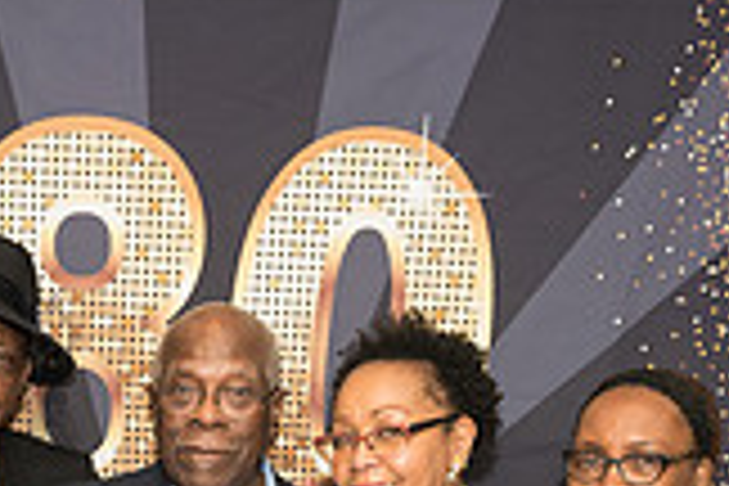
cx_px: 50
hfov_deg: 22.9
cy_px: 803
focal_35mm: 86
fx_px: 1741
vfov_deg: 14.4
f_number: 5
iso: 1250
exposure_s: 1/200
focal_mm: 24
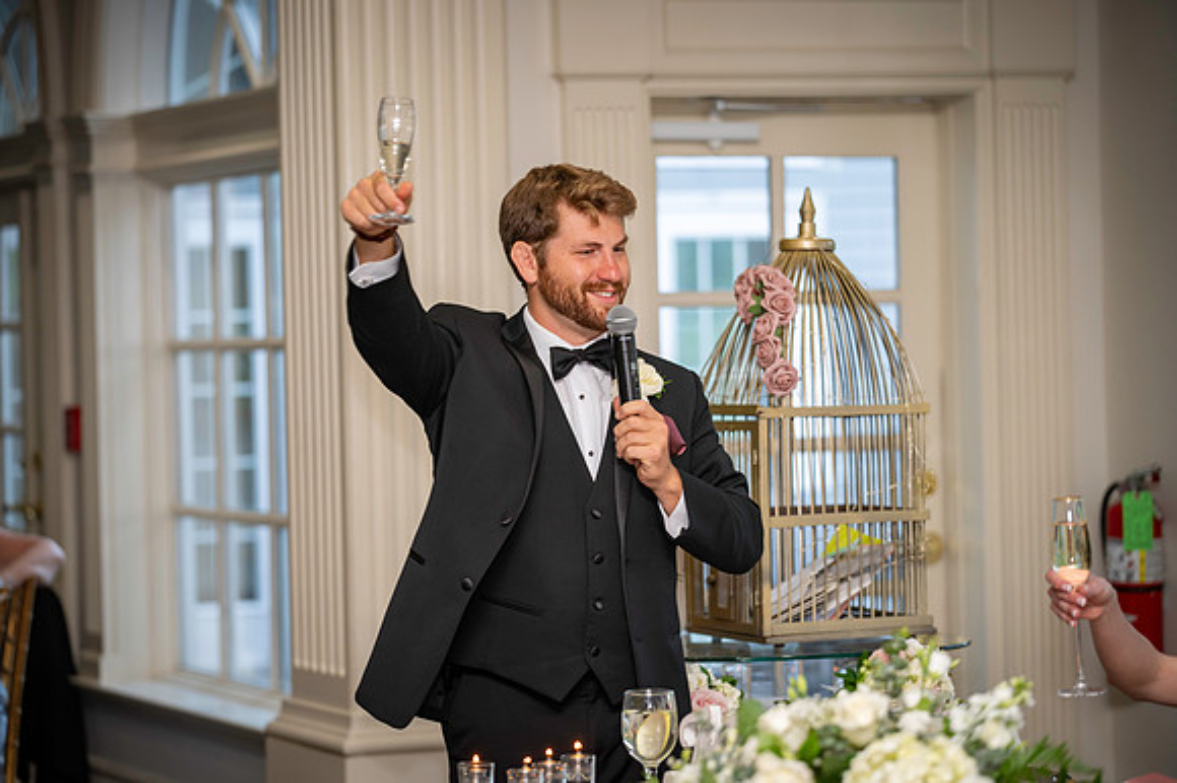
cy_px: 392
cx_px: 588
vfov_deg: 11.4
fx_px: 3921
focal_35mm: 120
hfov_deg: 17.1
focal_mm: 120
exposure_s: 1/125
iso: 640
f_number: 2.8
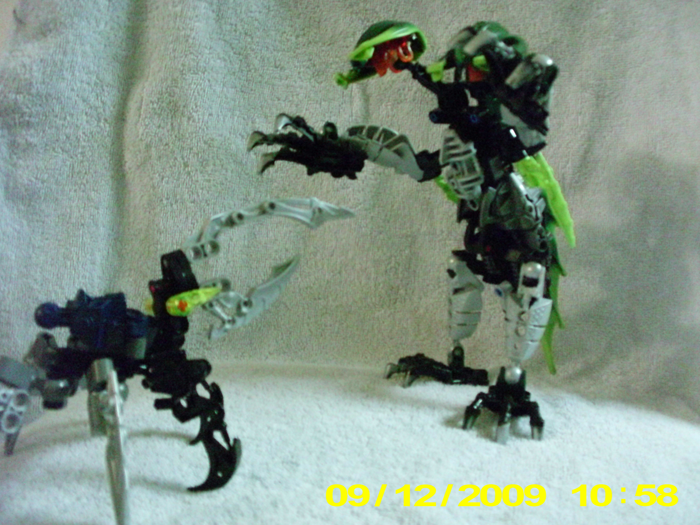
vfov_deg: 36.8
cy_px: 259
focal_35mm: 39
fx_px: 789
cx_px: 357
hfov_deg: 47.9
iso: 1600
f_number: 3.1
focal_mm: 6.3
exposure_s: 1/17
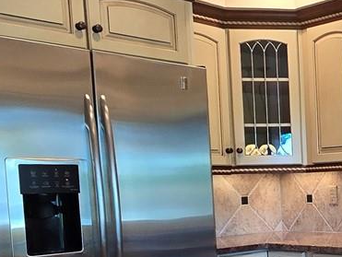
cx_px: 435
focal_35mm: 56
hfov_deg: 28.6
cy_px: 240
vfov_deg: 25.2
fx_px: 554
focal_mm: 2.2
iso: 200
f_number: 2.2
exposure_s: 1/60
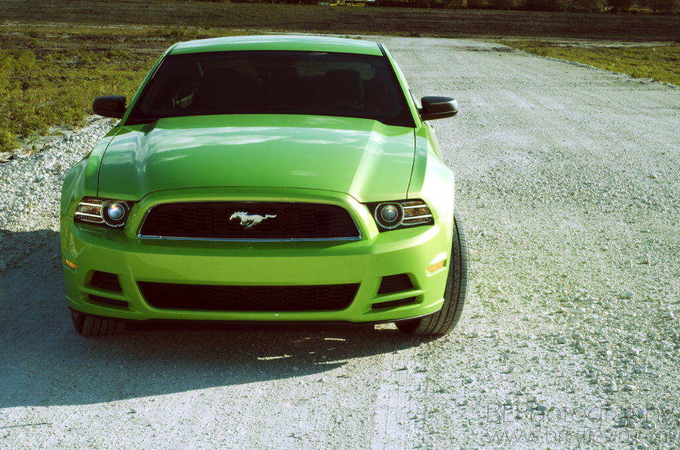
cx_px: 340
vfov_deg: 18.1
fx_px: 1414
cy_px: 225
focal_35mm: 75
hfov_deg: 27.0
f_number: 22
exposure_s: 1/250
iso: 800
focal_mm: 50
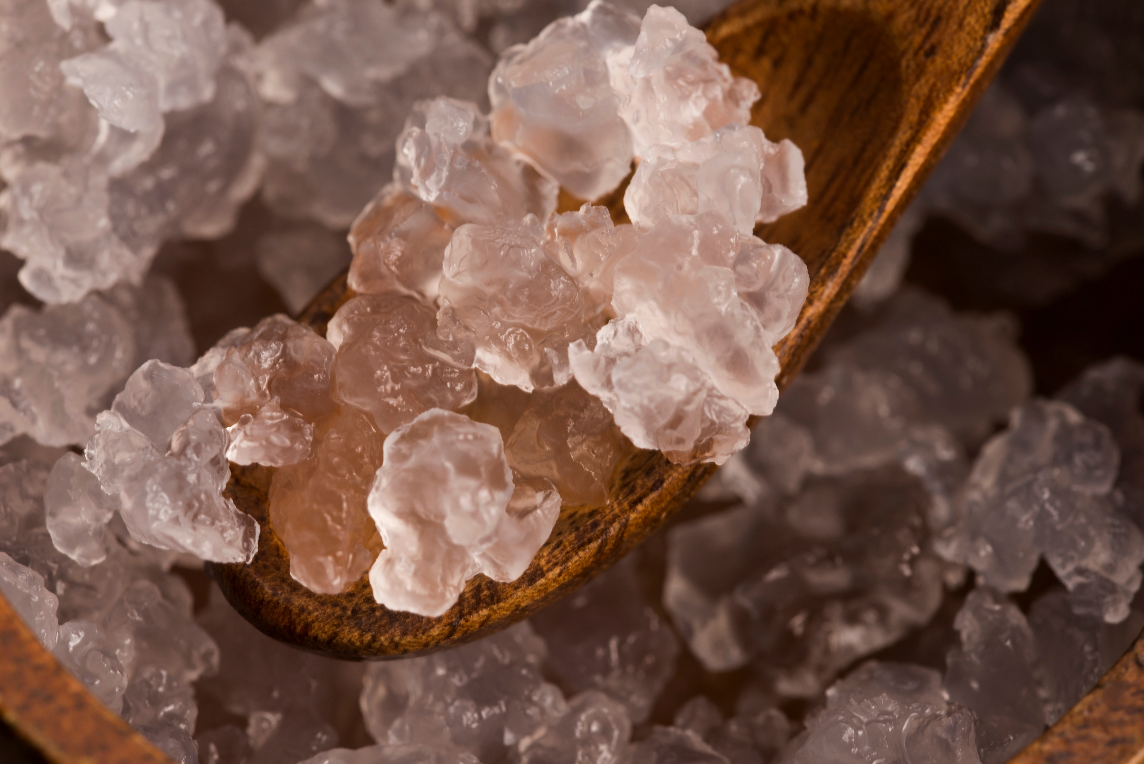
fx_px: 3338
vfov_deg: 13.1
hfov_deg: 19.5
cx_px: 572
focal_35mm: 105
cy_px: 382
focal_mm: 105
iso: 100
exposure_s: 1/30
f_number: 13
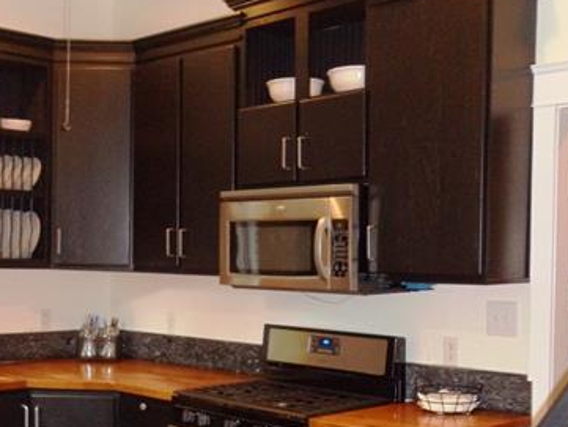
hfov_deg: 24.9
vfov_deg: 18.9
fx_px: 1280
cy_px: 284
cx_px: 186
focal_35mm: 78
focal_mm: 6
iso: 400
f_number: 3.5
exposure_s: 1/8
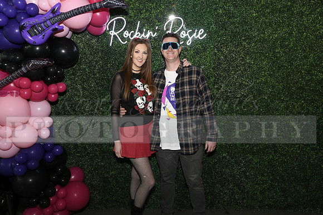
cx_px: 162
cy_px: 108
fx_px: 260
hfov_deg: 63.6
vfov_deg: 45.0
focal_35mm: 29
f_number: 6.3
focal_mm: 29
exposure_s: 1/60
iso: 500
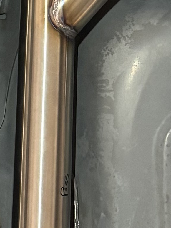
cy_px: -120
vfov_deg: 10.7
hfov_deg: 8.3
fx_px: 1166
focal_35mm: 177
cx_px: -16
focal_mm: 6.76
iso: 1000
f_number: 1.78
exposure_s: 1/40
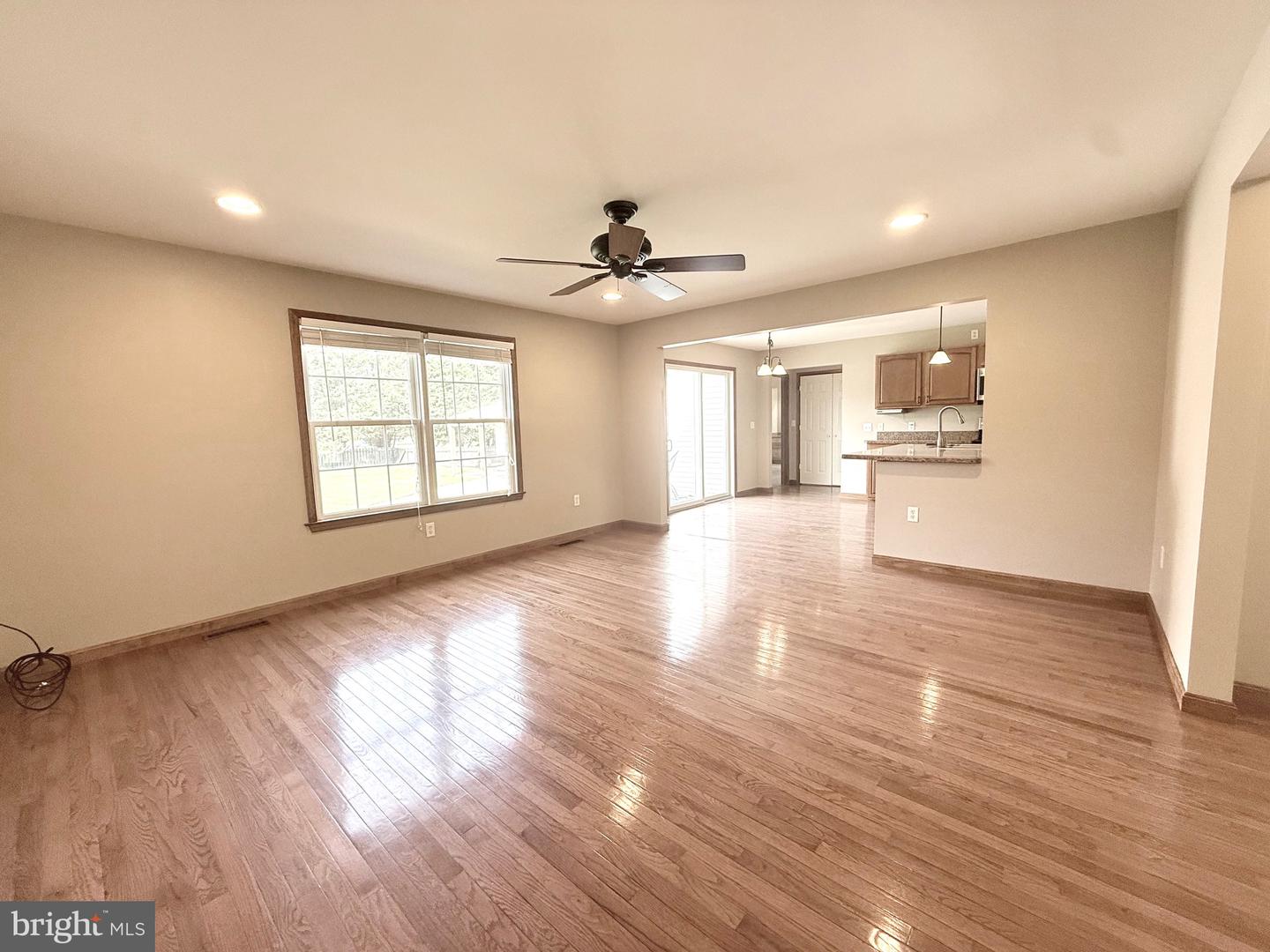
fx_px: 514
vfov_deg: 85.7
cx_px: 635
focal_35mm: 14
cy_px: 476
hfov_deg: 102.1
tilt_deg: -5.7
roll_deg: +1.5
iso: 100
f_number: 2.2
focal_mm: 2.22
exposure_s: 1/120
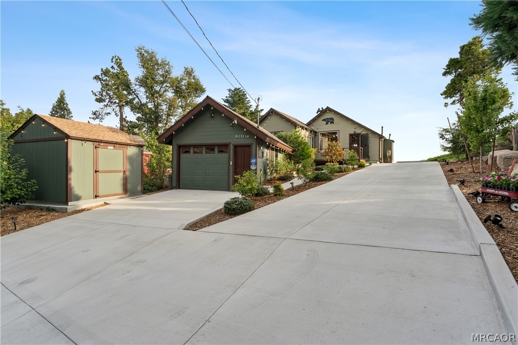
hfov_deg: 96.0
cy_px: 172
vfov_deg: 73.0
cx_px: 259
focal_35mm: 16
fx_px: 233
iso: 100
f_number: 22
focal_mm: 16.2
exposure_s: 1/10
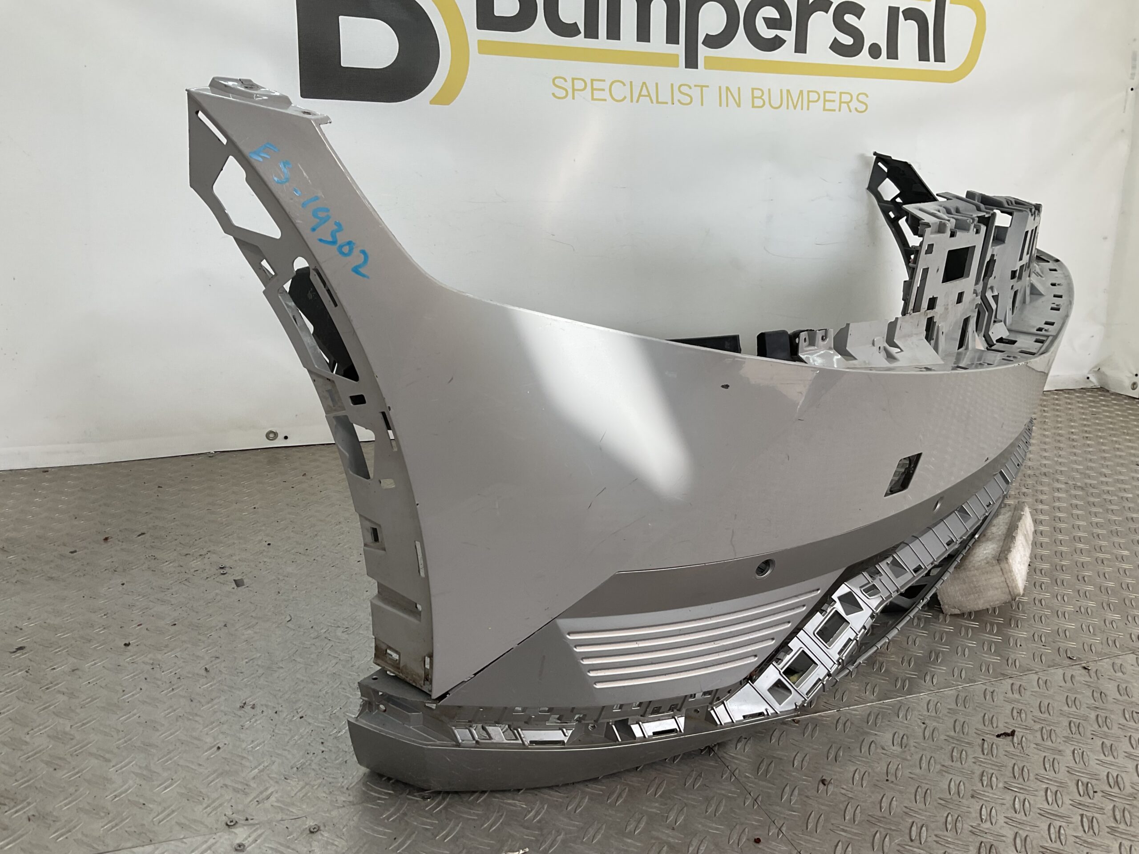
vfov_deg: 48.2
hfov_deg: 61.7
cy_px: 427
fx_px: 954
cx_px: 570
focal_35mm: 29
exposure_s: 1/194
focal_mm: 3
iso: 16
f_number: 1.8
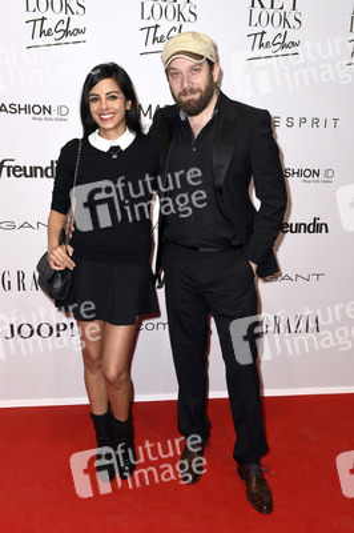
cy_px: 266
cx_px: 177
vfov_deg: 55.8
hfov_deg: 38.8
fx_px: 502
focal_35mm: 34
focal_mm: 34
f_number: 6.3
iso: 250
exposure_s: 1/250
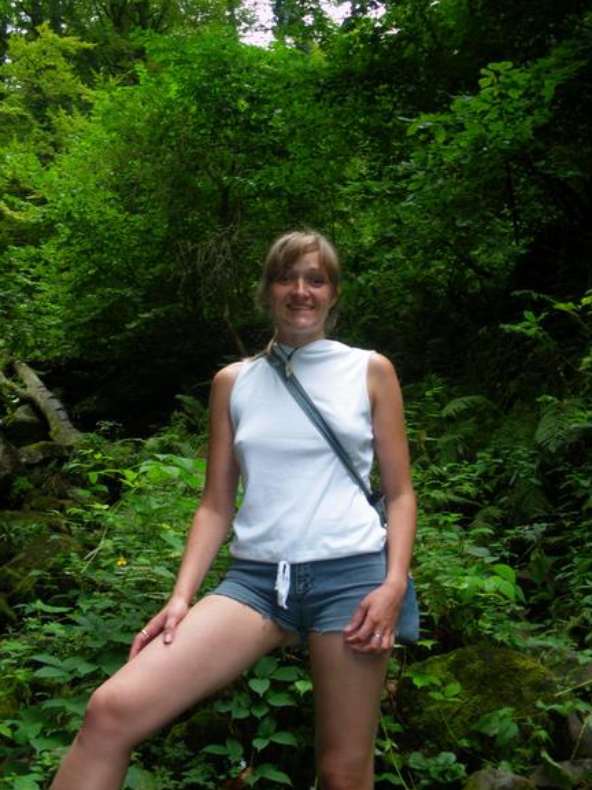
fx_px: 912
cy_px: 407
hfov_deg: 36.0
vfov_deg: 46.8
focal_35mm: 40
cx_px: 293
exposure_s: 1/50
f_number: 3.5
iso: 80
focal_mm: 6.3
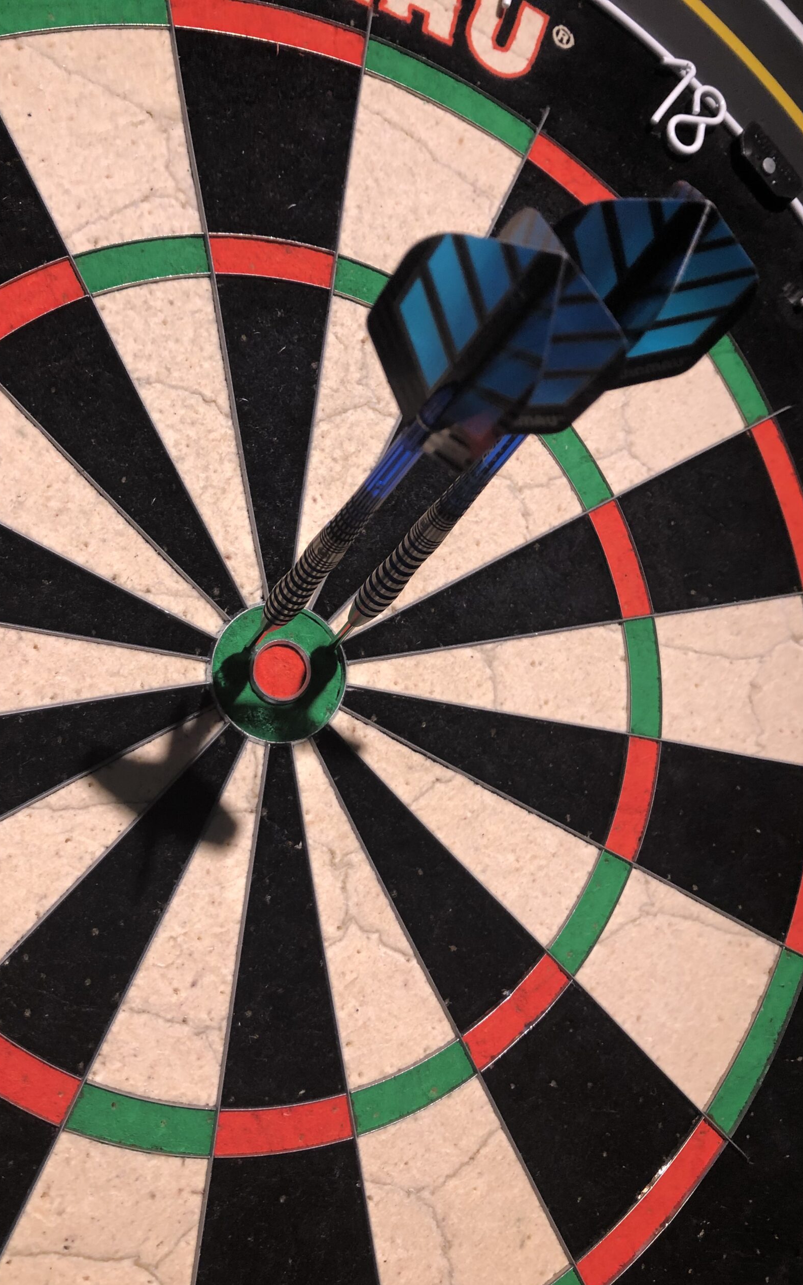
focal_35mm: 30
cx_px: 334
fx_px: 1051
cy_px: 649
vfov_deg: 62.9
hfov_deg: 41.7
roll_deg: +2.3
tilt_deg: +7.0
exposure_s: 1/25
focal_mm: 3.99
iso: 32
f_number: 1.8
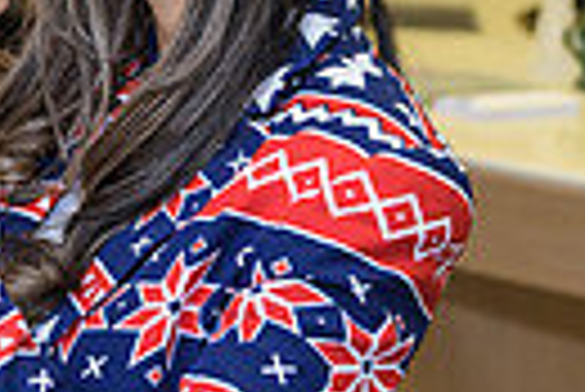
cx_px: 104
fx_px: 2766
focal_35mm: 170
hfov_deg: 12.0
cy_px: -92
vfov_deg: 8.0
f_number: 3.2
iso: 400
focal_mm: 38
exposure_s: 1/125
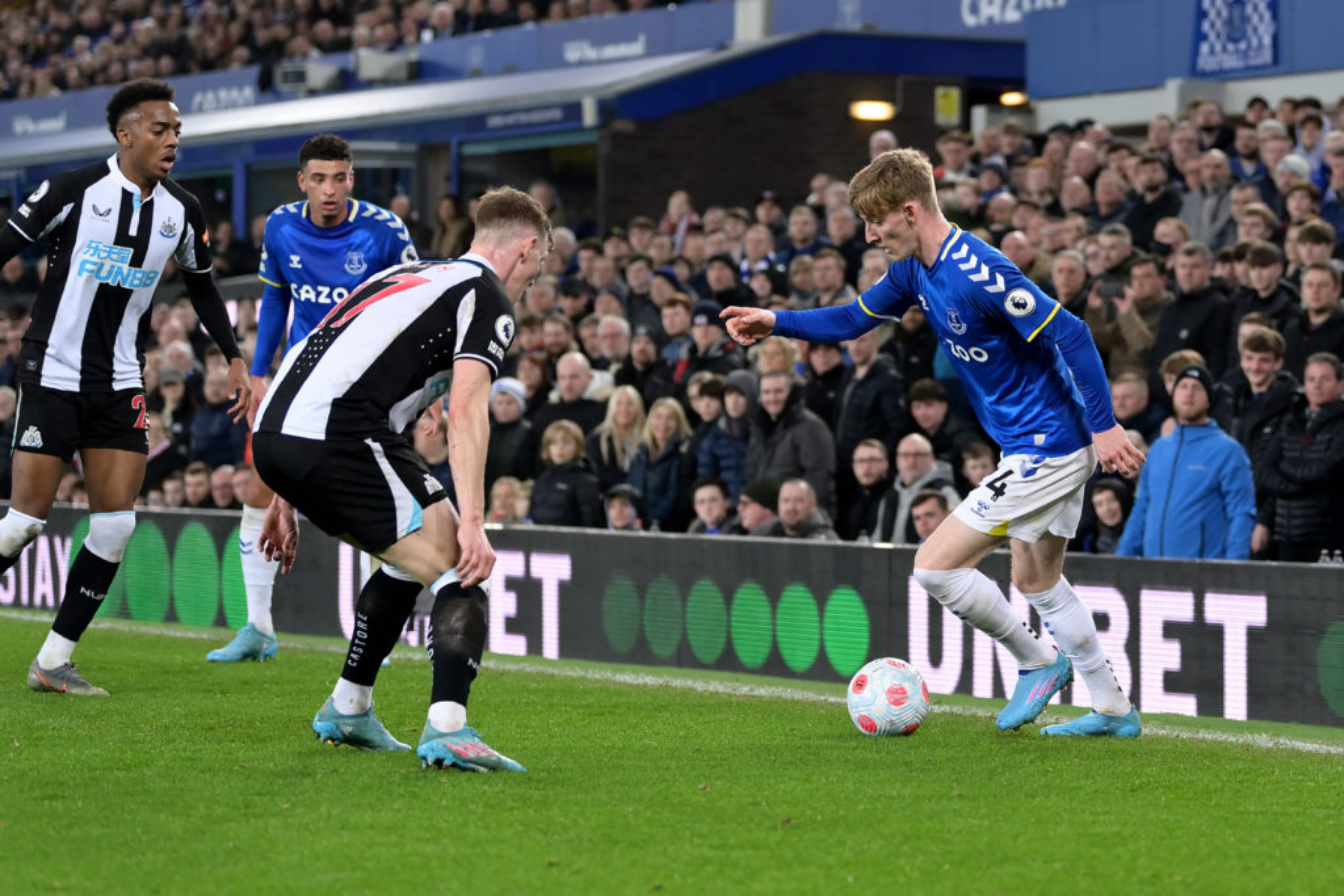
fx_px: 3659
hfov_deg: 20.8
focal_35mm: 98
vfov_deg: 14.0
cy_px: 448
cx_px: 672
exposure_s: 1/1600
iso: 2500
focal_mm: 98
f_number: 2.8
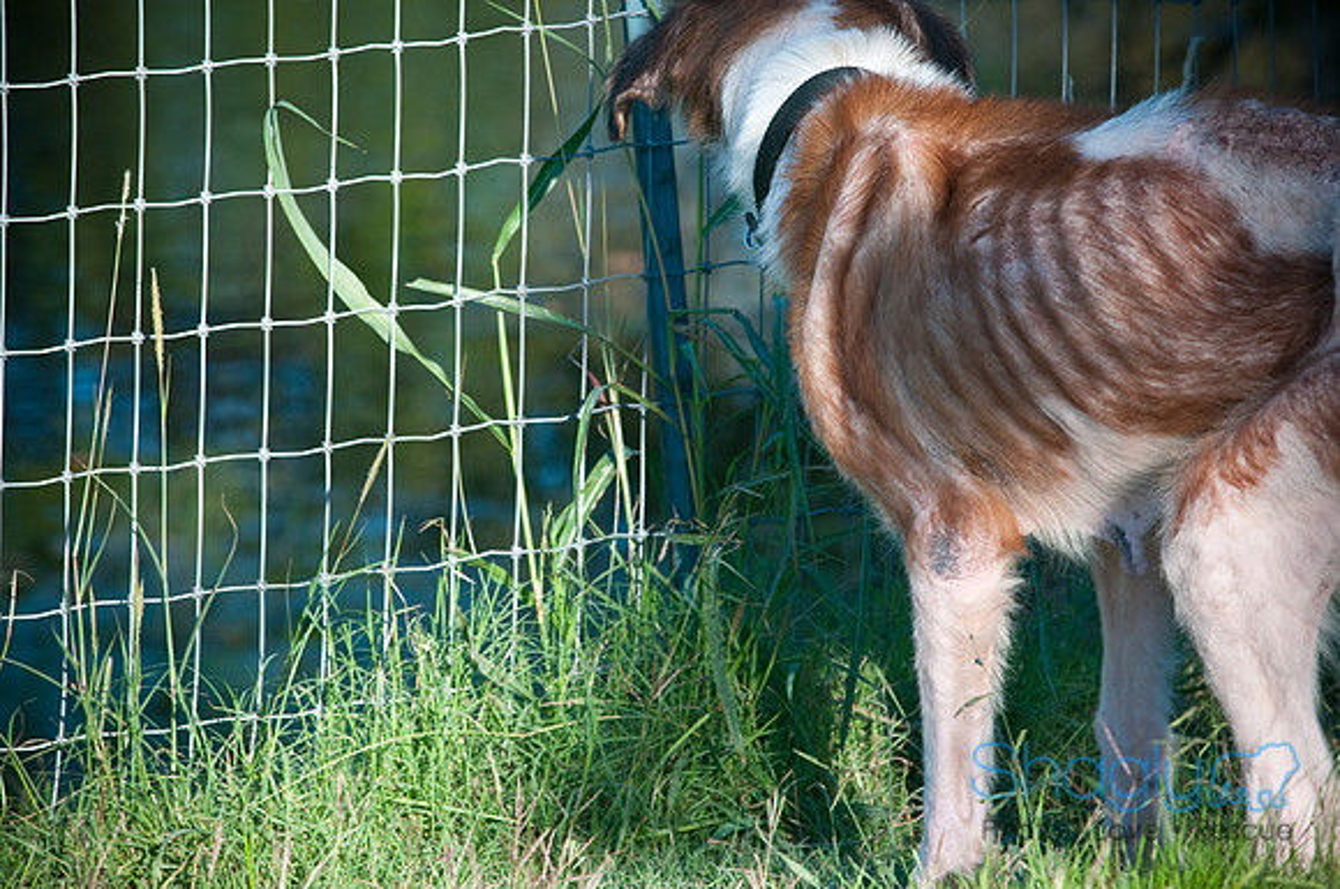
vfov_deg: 4.6
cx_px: 670
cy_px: 444
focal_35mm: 300
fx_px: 11151
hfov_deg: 6.9
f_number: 7.1
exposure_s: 1/200
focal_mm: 200
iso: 200
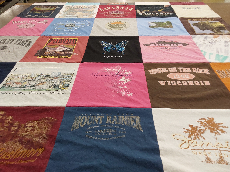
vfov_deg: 49.7
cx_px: 115
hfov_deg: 63.4
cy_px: 86
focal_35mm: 28
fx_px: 186
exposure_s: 1/50
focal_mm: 2.91
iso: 100
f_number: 1.9
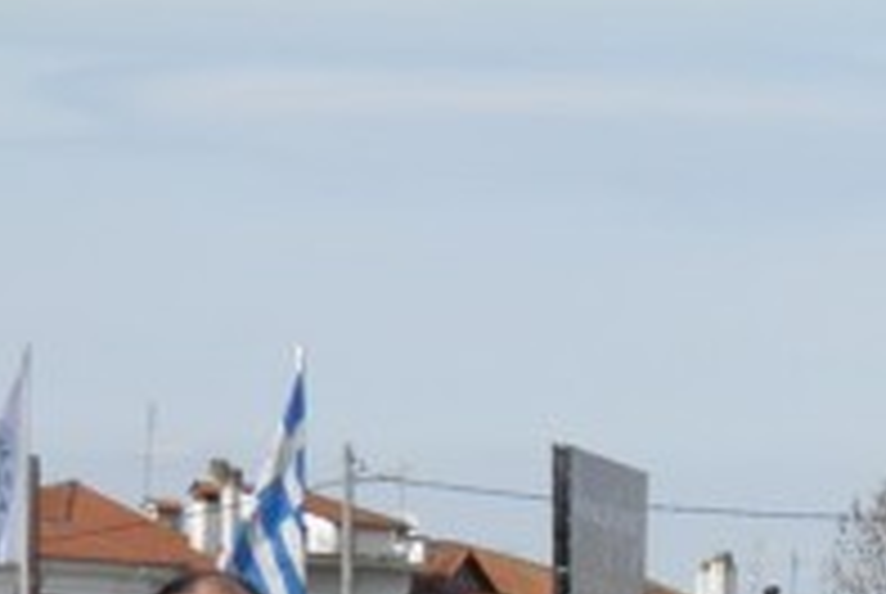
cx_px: 1295
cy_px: 1096
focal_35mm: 254
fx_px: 6261
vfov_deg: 5.3
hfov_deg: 7.9
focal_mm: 13.2
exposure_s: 1/320
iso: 50
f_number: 5.5
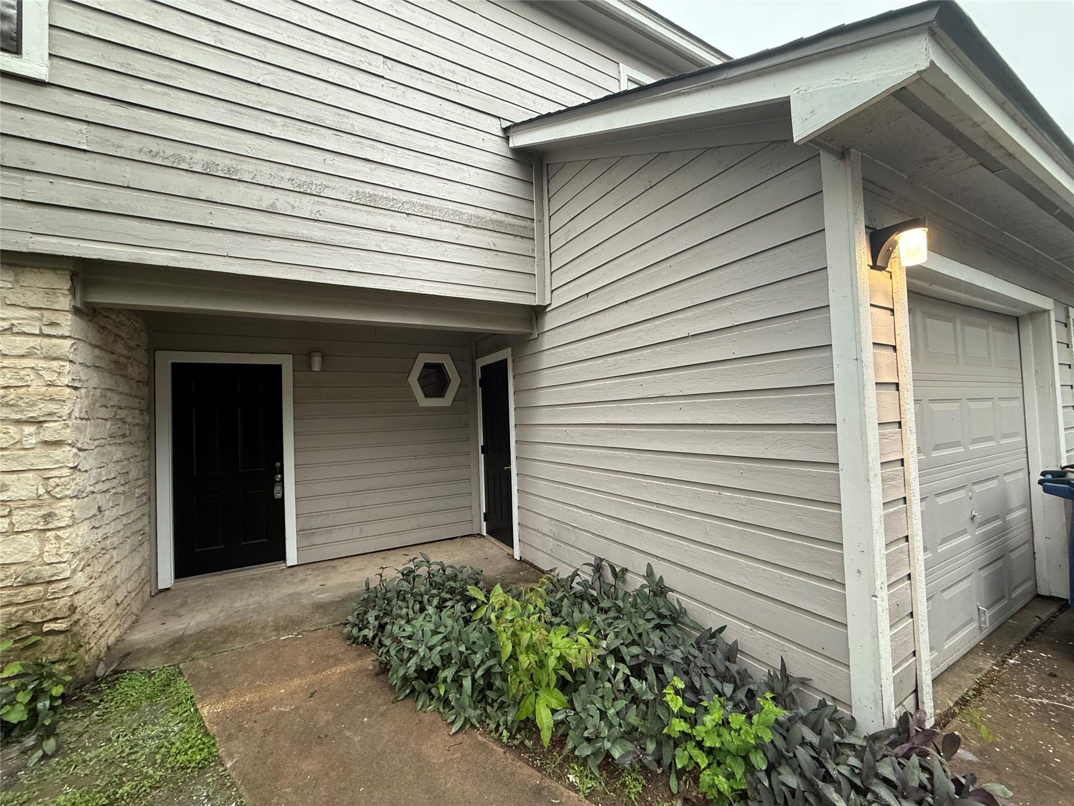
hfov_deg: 102.1
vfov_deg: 85.7
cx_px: 537
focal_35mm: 14
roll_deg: +1.9
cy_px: 403
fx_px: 434
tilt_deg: +2.1
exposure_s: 1/120
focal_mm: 2.22
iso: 160
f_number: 2.2
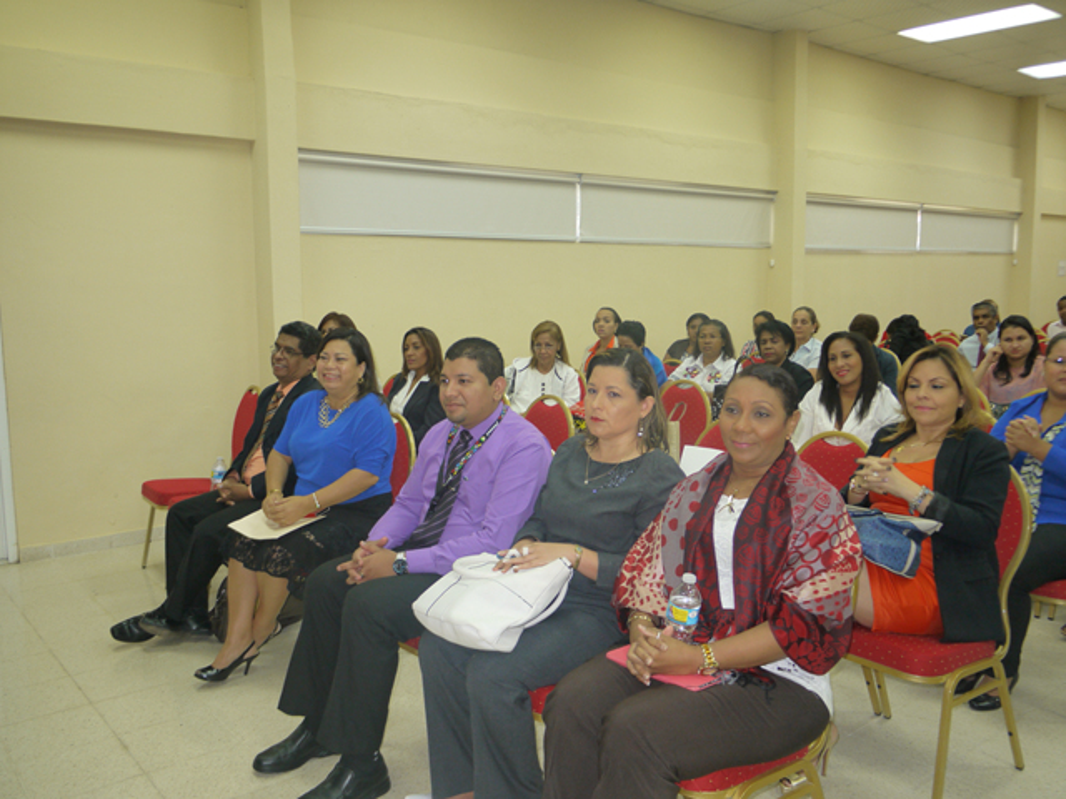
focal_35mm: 32
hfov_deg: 56.8
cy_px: 400
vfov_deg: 44.2
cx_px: 533
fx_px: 985
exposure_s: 1/60
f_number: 3.7
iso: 400
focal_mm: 16
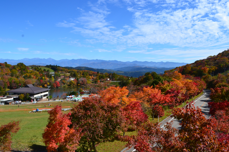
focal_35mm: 30
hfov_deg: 61.9
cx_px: 114
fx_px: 191
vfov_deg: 43.6
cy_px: 76
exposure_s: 1/500
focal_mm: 20
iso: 400
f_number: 11
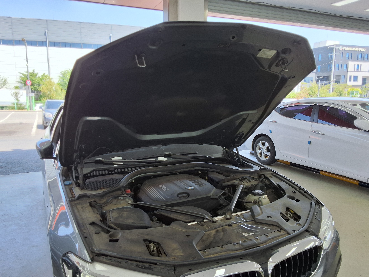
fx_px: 298
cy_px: 138
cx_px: 184
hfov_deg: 63.4
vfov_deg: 49.7
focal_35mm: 28
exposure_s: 1/152
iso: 32
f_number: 1.9
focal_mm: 2.91
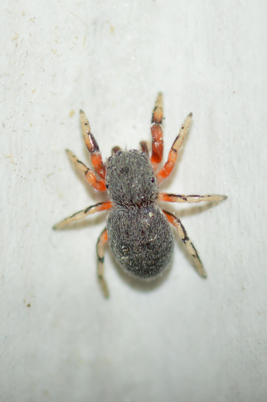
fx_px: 1670
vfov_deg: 13.7
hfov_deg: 9.1
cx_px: 134
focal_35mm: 150
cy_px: 201
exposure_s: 1/200
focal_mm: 100
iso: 200
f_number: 14
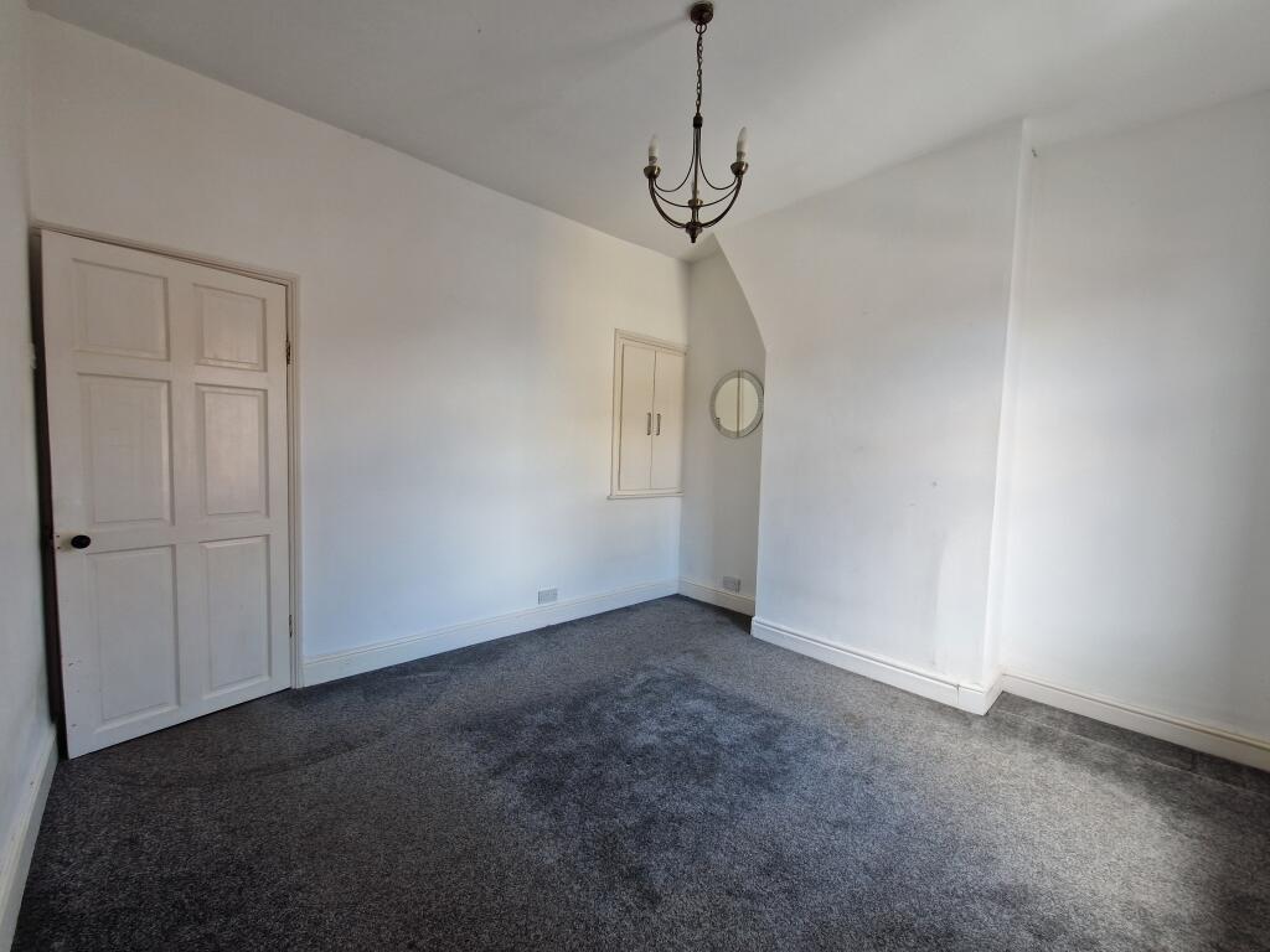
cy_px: 476
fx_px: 477
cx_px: 635
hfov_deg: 106.2
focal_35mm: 13
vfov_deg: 89.9
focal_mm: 2.2
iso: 100
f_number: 2.2
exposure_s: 1/50
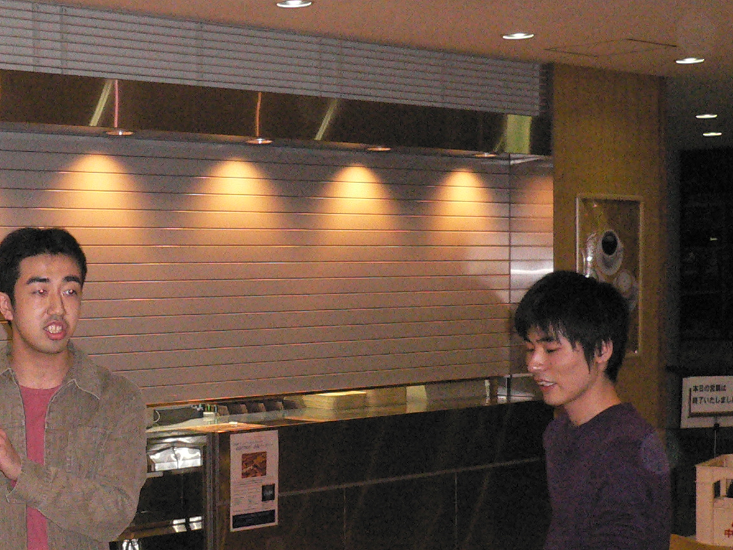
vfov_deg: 19.3
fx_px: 1609
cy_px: 383
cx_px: 73
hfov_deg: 24.9
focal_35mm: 76
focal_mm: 5.8
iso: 400
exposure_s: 1/60
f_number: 2.8
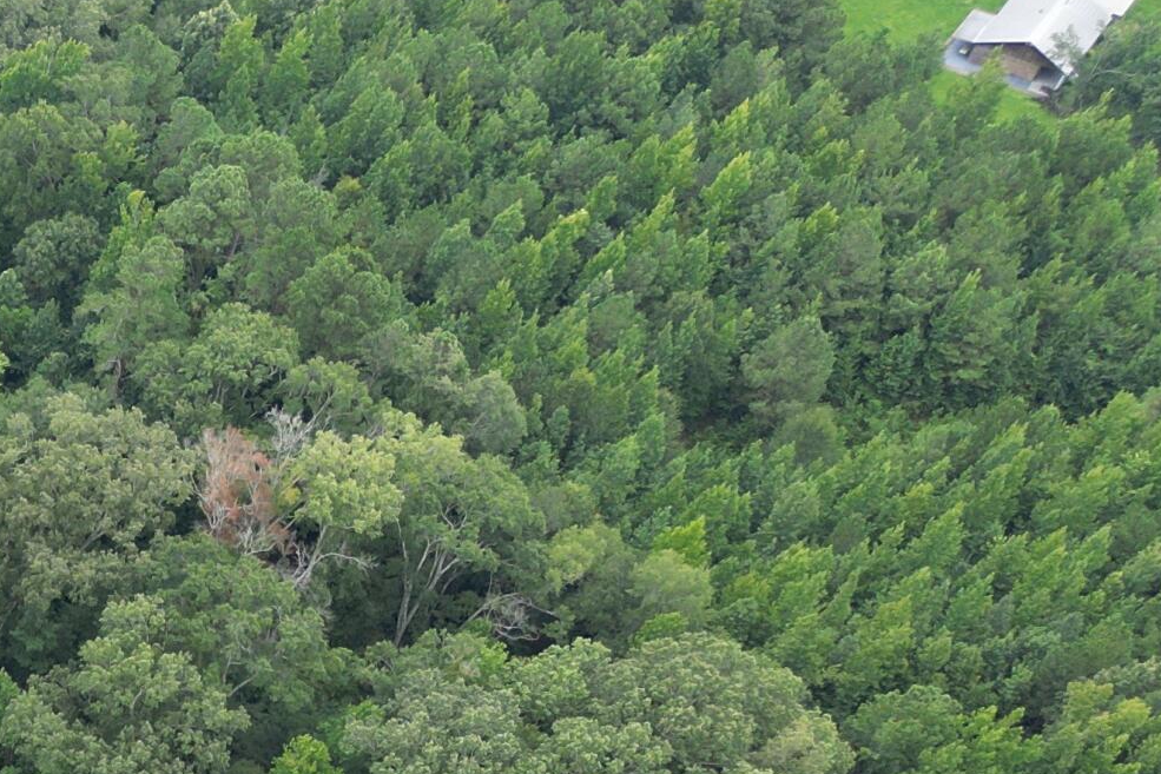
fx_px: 2451
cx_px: -558
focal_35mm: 76
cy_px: 1106
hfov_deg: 22.2
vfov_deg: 16.6
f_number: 1.7
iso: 100
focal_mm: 6.72
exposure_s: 1/250
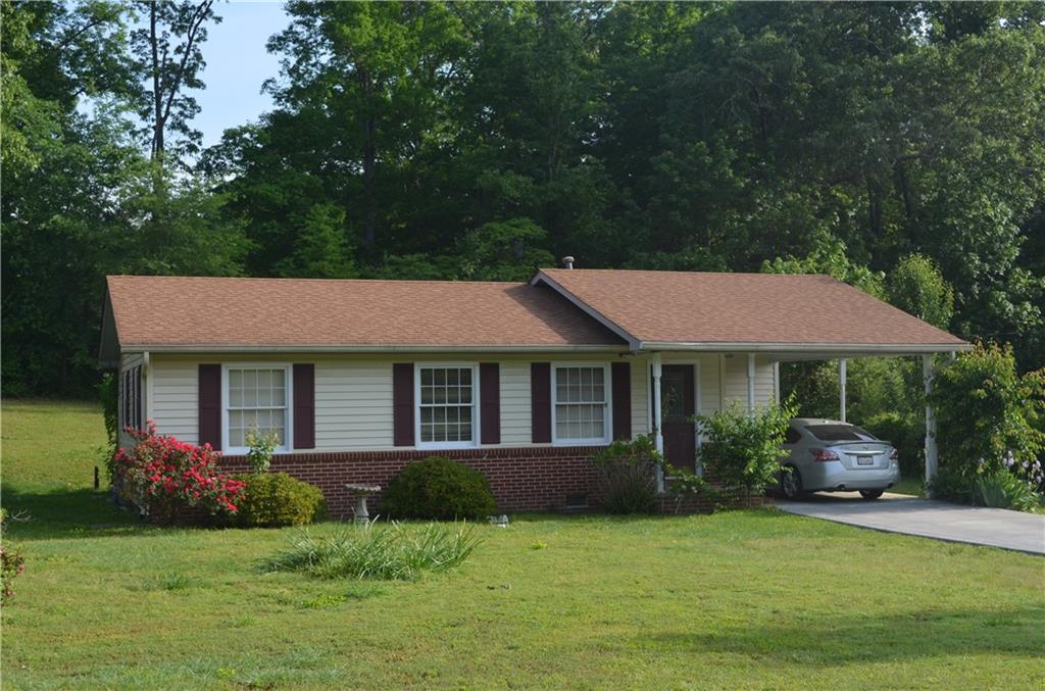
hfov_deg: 41.2
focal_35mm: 48
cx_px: 522
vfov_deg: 27.9
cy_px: 346
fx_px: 1390
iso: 200
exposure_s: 1/250
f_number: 8
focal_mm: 32
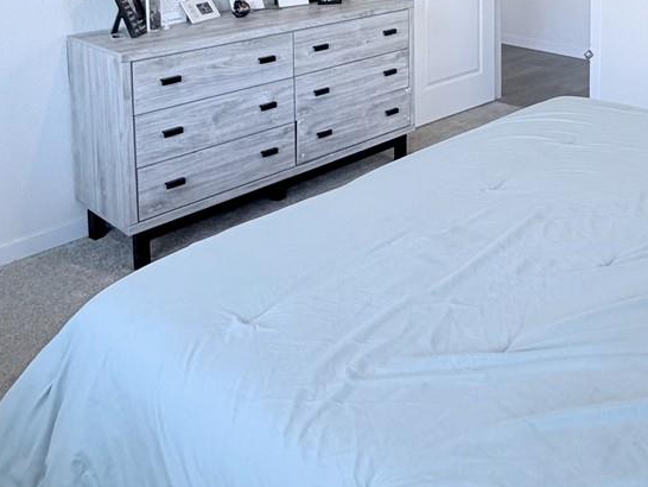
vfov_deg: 31.1
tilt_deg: -3.9
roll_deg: -0.5
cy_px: -57
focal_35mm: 41
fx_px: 768
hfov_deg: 44.2
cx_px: 488
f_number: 2.2
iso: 200
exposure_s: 1/120
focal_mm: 2.22
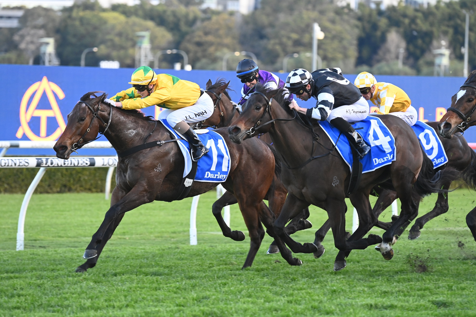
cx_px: 238
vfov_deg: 5.3
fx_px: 3438
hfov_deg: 7.9
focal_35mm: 260
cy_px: 158
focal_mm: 260
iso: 3200
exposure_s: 1/1000
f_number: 5.6
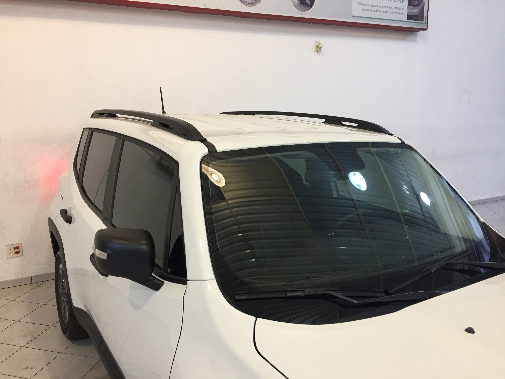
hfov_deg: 61.7
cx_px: 252
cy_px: 190
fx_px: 423
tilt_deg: -13.1
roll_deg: +1.4
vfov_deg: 48.2
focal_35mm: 29
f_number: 2.2
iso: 100
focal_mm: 4.15
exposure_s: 1/30
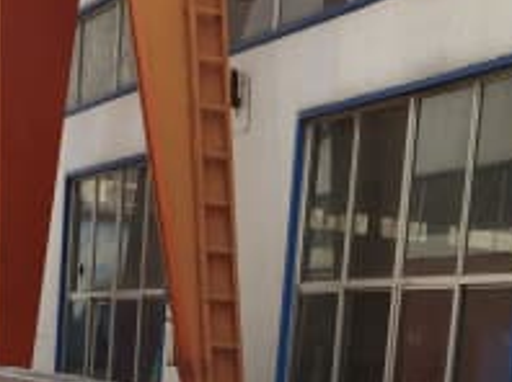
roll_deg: -4.3
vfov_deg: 15.6
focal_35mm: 88
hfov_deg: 22.3
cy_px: 555
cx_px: 209
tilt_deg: -8.9
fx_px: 1300
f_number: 2.2
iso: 32
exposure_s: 1/719
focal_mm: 4.15
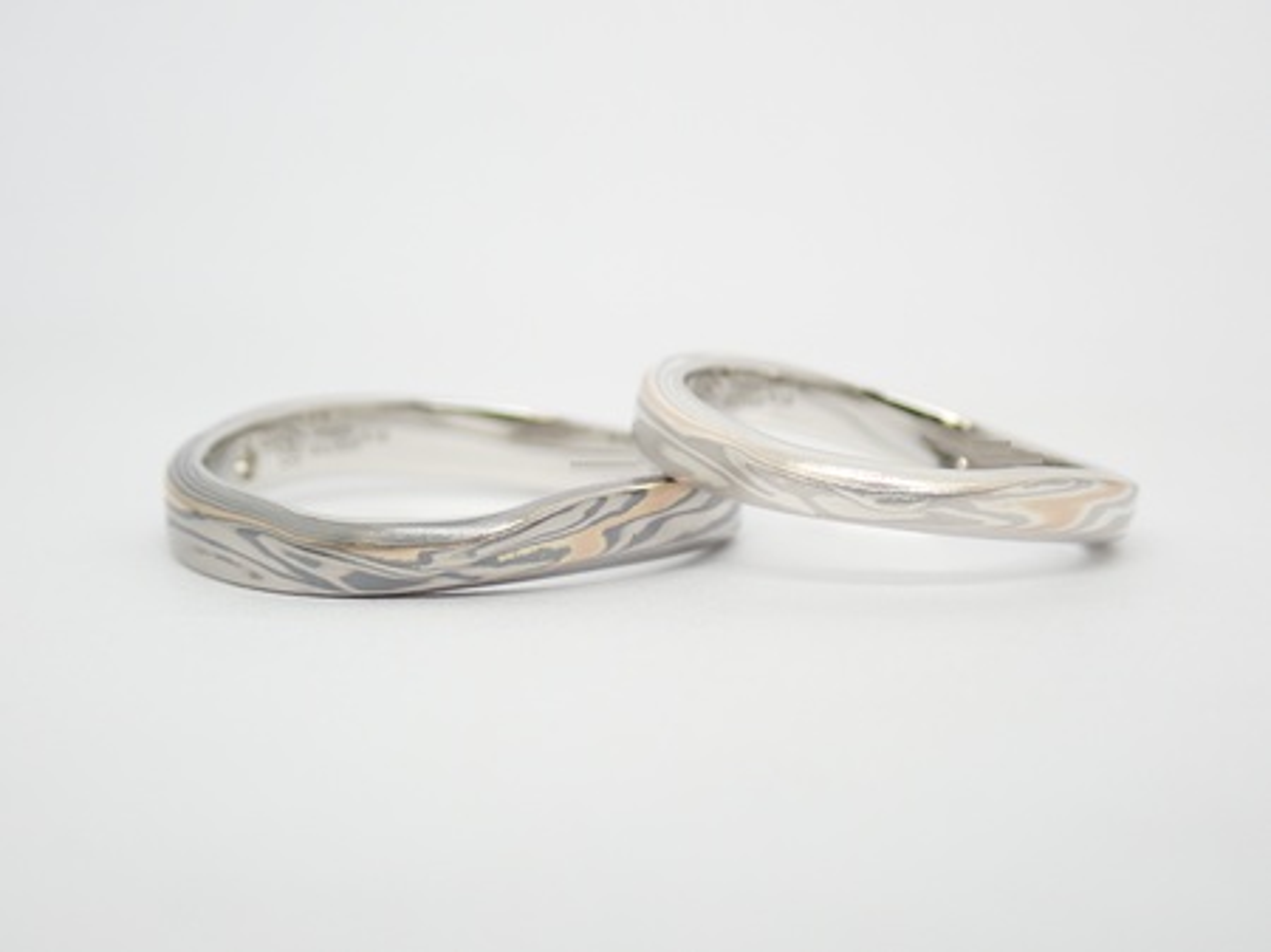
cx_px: 636
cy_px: 476
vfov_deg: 19.1
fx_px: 2826
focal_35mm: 77
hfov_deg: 25.3
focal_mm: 13.65
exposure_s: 1/100
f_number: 4.1
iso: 200
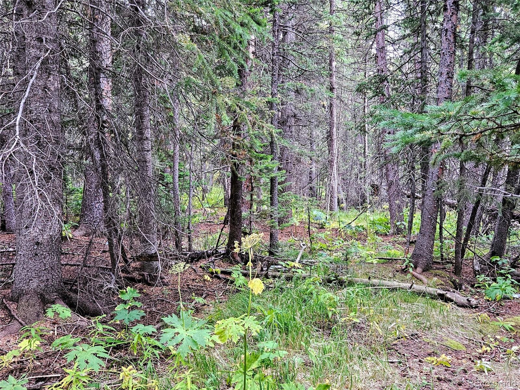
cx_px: 260
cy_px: 195
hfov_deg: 73.9
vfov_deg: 58.9
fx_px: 346
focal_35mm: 23
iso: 250
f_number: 1.8
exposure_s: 1/207
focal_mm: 5.4
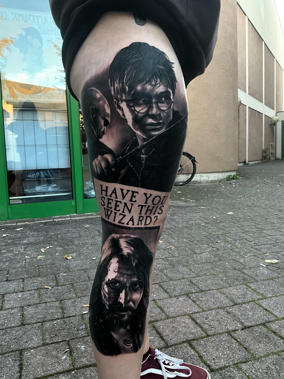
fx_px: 317
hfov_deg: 48.2
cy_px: 190
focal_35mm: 29
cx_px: 142
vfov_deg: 61.7
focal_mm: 3
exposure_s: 1/60
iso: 200
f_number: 1.8
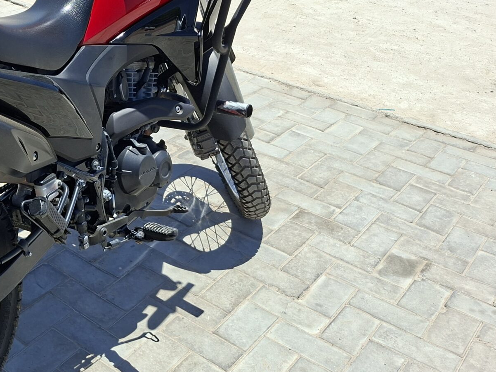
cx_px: 3
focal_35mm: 49
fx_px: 702
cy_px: 86
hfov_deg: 35.3
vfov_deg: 29.1
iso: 50
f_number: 1.8
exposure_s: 1/2353
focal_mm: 5.54
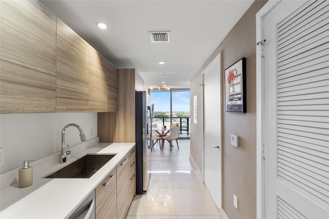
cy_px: 110
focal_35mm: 16
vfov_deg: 73.7
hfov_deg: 96.7
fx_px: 146
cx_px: 164
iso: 250
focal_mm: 16
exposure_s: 1/2.5
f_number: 14
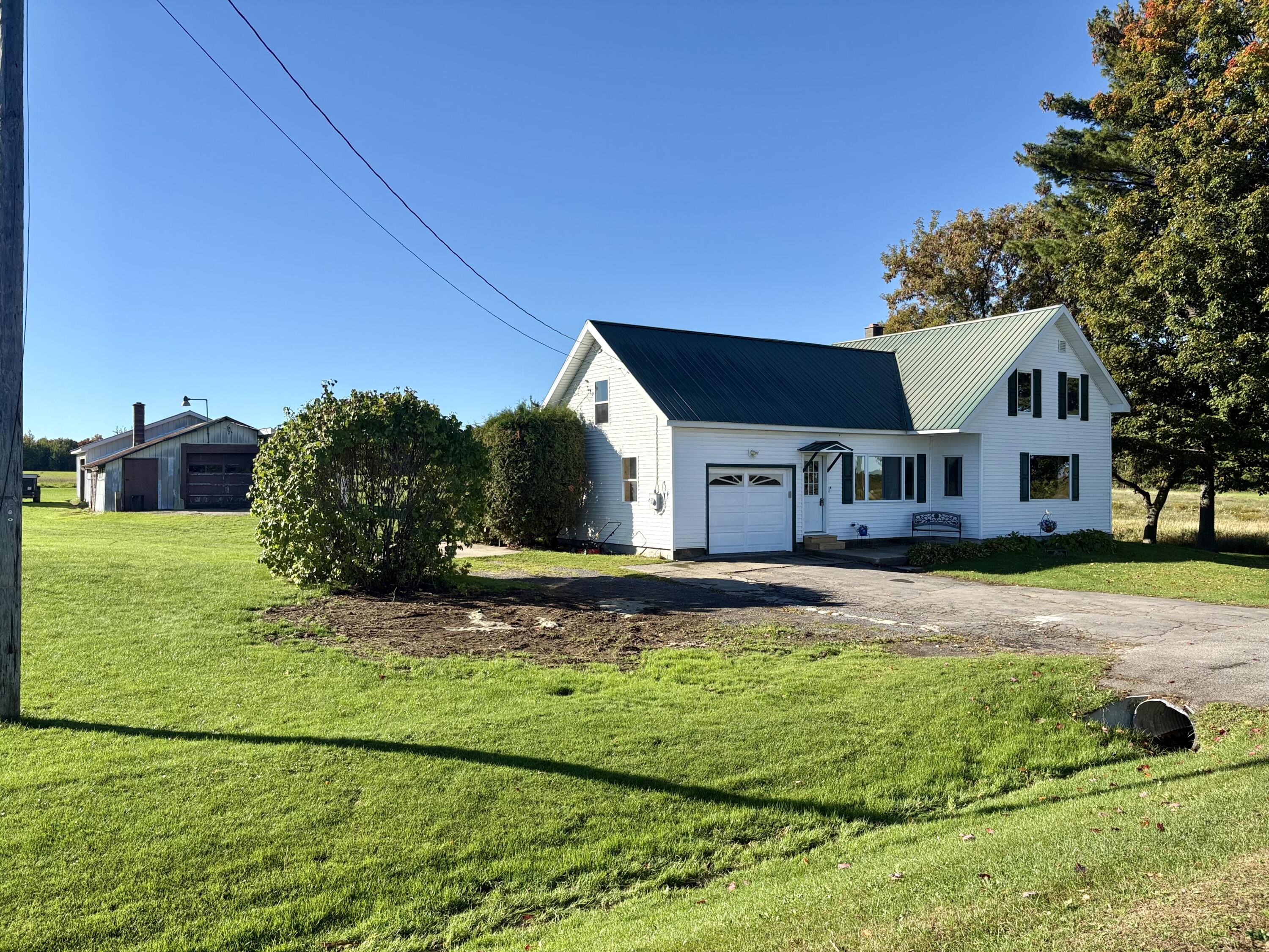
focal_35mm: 26
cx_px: 634
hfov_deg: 67.3
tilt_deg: +0.6
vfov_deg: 53.1
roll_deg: -0.5
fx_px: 953
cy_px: 476
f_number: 1.6
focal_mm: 5.96
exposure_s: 1/3831
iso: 50
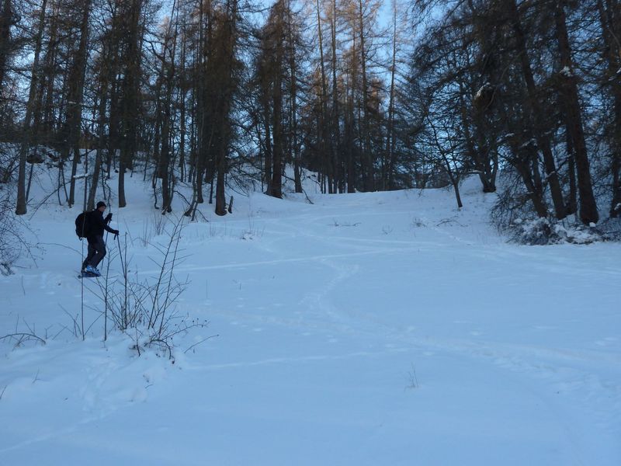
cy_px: 233
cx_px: 310
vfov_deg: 40.7
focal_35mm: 35
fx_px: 628
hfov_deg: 52.6
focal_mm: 5.7
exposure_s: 1/160
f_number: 4
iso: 80
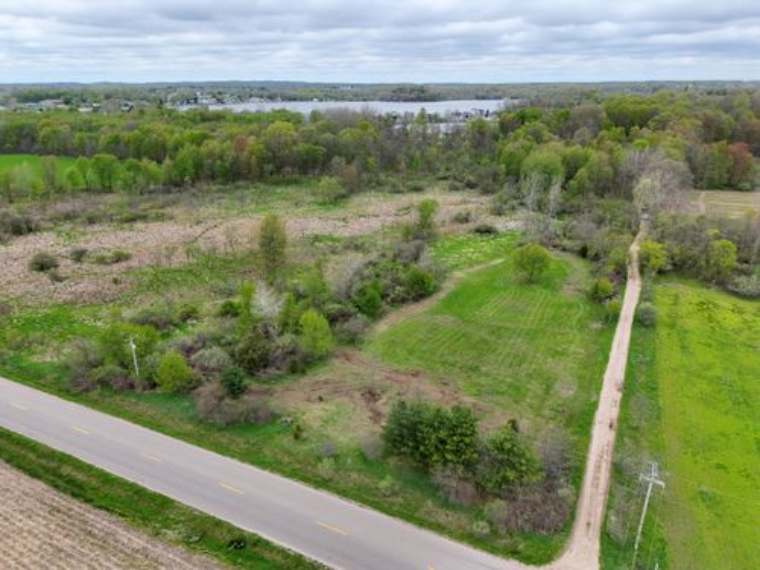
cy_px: 285
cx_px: 380
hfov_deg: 71.6
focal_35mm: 24
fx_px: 527
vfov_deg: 56.8
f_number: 1.7
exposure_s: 1/3000
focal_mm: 6.72
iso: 210
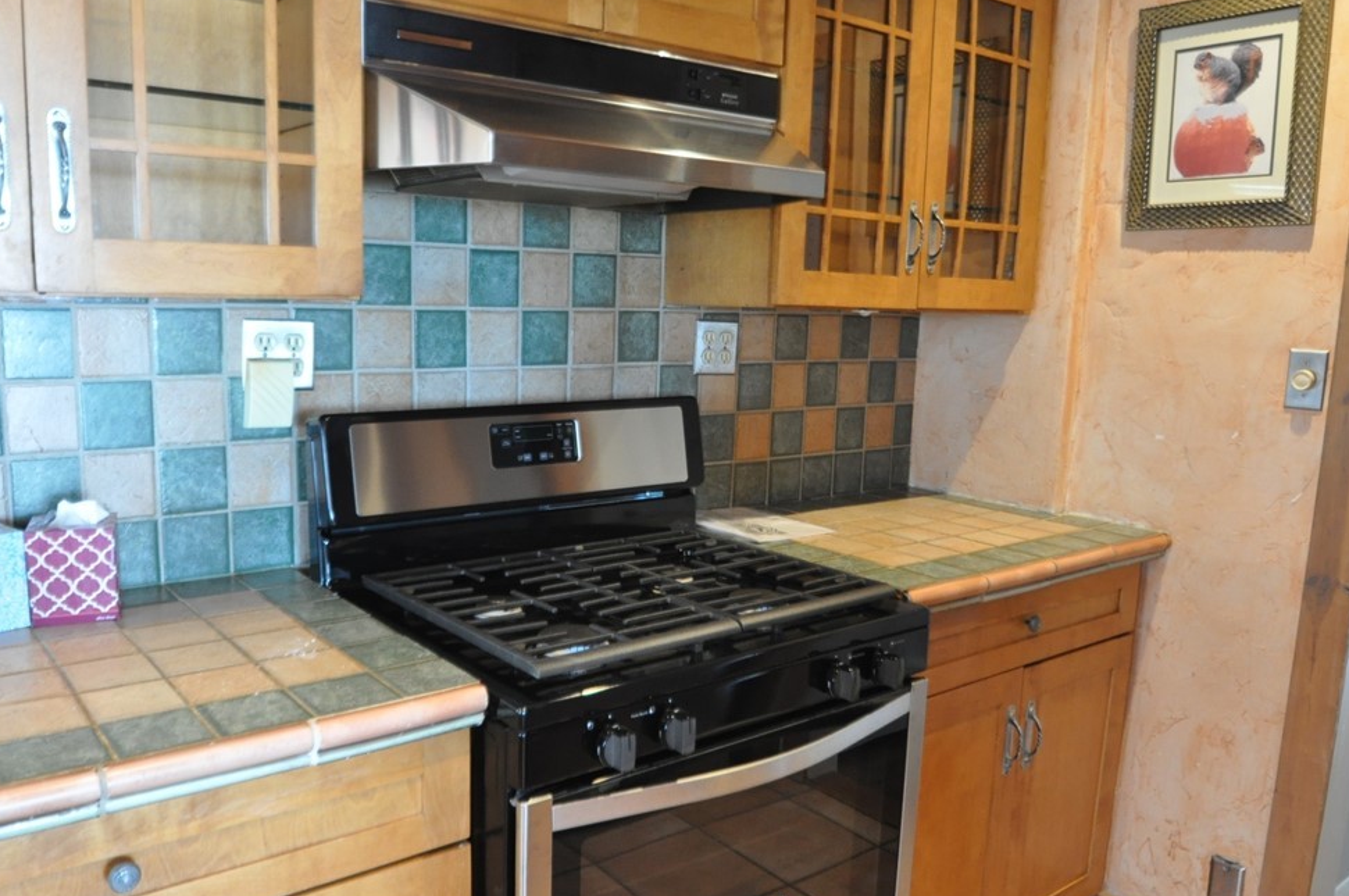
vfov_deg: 45.5
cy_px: 435
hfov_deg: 64.5
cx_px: 667
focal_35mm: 29
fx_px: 1069
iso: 1600
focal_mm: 17
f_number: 4.2
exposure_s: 1/20
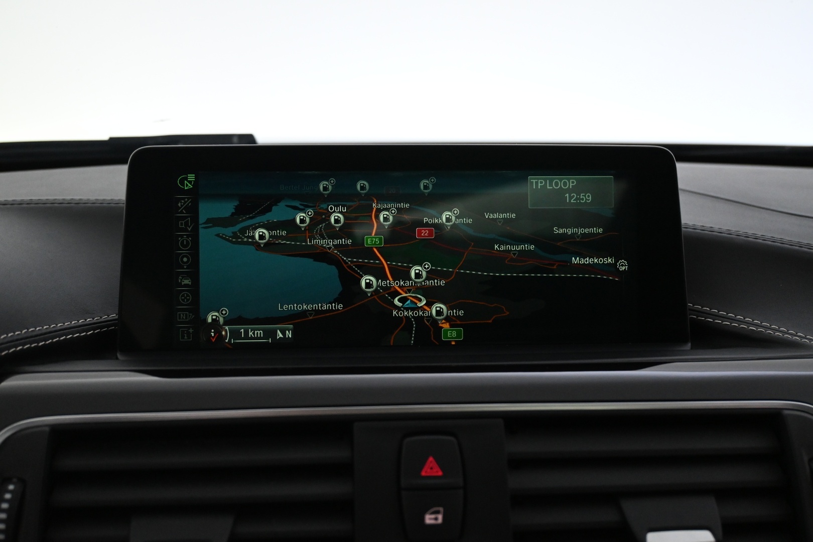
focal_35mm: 37
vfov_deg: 36.2
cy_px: 271
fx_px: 830
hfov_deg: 52.2
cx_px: 406
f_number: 4.2
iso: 2500
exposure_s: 1/40
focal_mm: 24.5
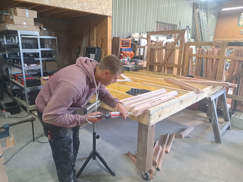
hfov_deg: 71.6
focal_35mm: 24
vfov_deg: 56.8
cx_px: 122
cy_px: 91
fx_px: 168
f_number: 1.8
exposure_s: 1/50
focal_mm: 5.23
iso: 400
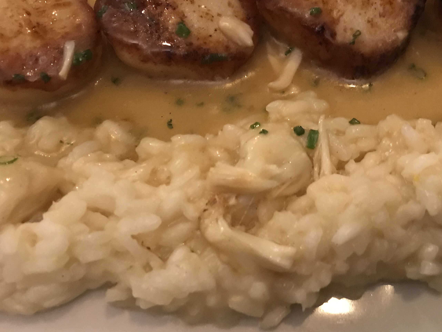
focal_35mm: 44
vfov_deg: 32.8
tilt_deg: -66.5
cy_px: 181
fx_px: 562
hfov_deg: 42.8
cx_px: 256
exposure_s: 1/5
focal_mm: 3.99
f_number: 1.8
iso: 80
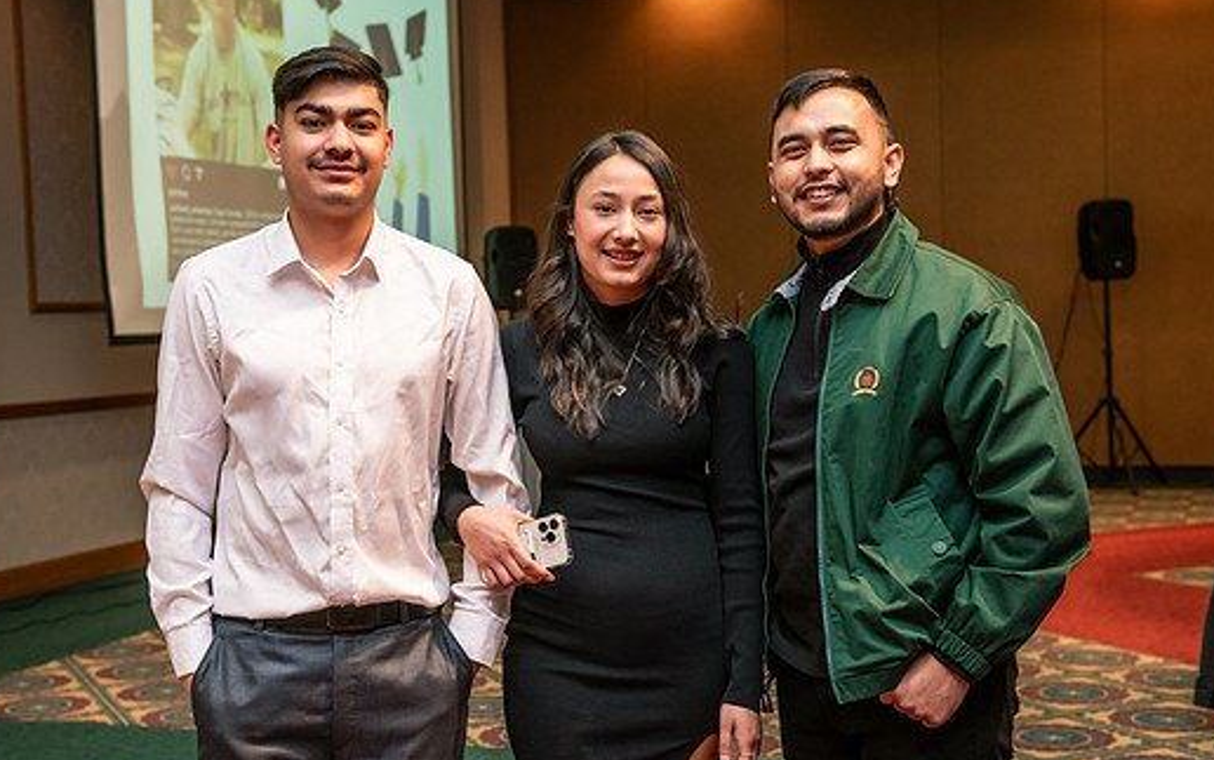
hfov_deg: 36.9
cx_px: 576
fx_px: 1820
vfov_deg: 23.6
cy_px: 387
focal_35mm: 55
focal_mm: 48
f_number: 4
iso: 1600
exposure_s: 1/160
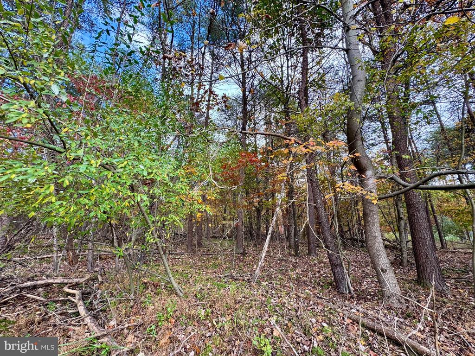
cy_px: 178
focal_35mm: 14
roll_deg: -0.6
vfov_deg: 85.7
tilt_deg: +15.0
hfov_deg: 102.1
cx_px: 238
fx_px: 192
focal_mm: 2.22
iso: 40
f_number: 2.2
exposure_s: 1/115
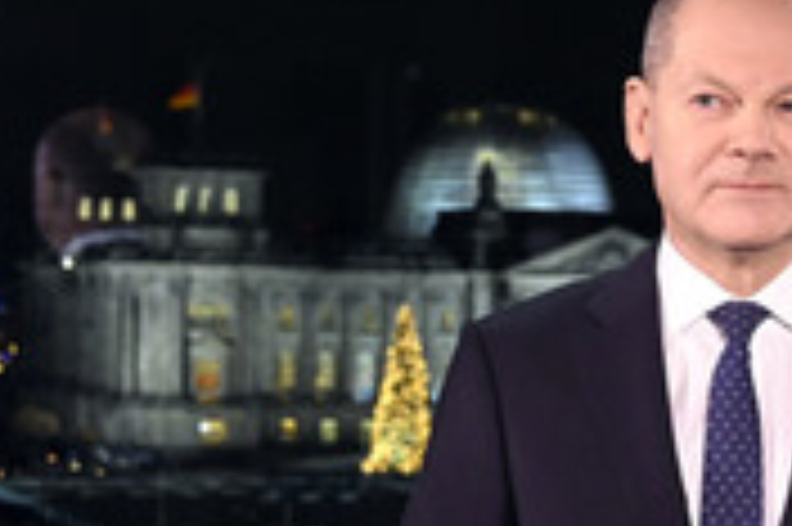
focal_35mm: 115
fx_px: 2528
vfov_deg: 11.8
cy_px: 504
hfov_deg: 17.2
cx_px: 875
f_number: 5
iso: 8000
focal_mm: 45
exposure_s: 1/160
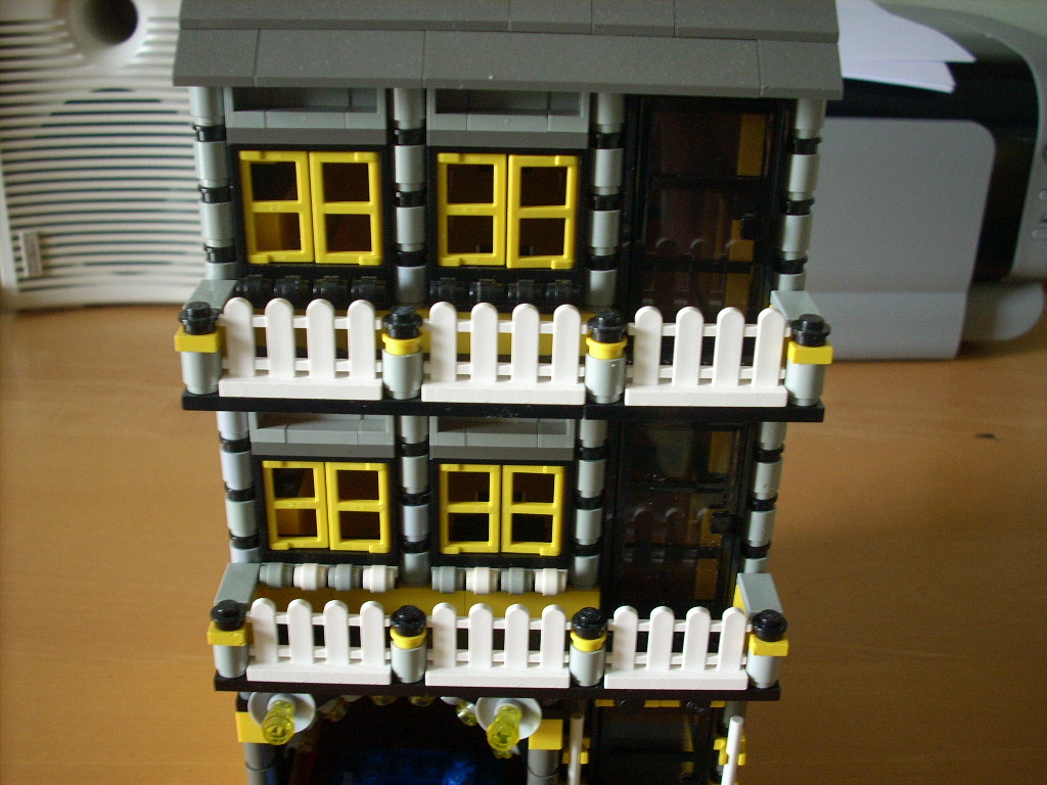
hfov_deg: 50.1
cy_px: 392
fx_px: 1119
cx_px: 524
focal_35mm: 37
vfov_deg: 38.7
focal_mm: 6.2
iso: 200
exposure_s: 1/15.3
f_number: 2.8
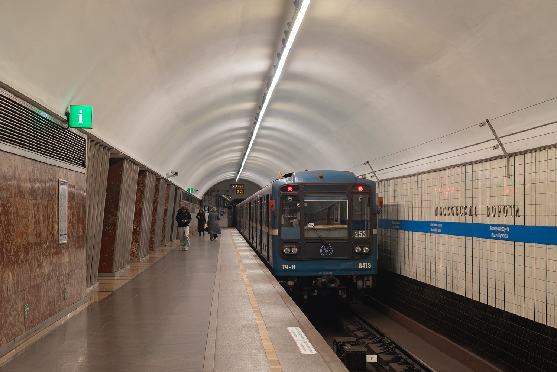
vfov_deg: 27.0
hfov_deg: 39.6
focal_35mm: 50
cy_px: 186
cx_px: 278
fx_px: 774
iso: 2500
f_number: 4.5
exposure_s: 1/250
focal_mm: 50
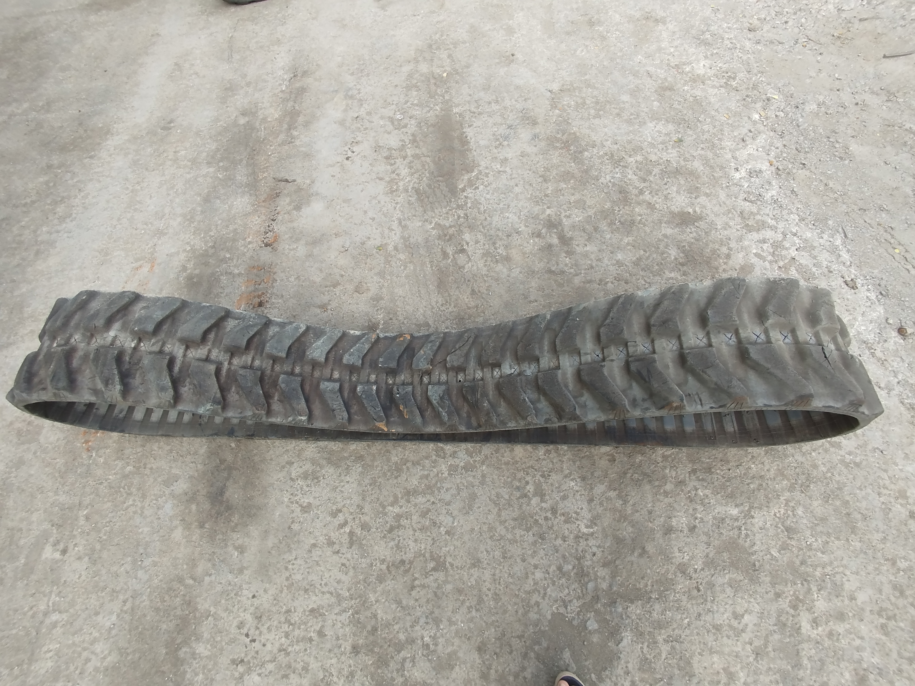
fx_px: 396
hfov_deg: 98.2
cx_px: 458
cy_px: 343
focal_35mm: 15
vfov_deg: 81.7
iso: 50
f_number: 2.2
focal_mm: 1.65
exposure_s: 1/168
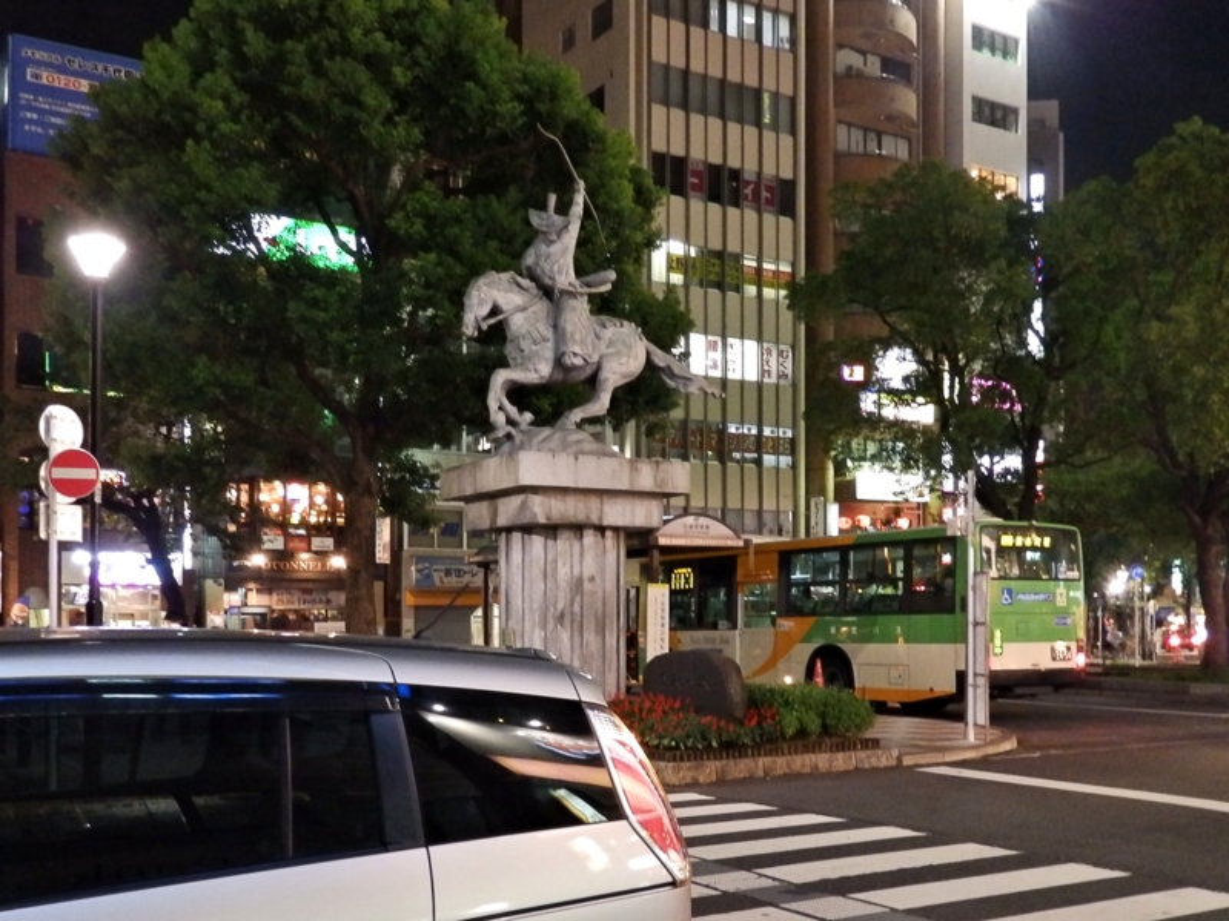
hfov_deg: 56.8
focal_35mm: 32
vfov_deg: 44.2
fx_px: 1136
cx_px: 614
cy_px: 460
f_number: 3.7
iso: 800
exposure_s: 1/10
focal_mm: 5.7
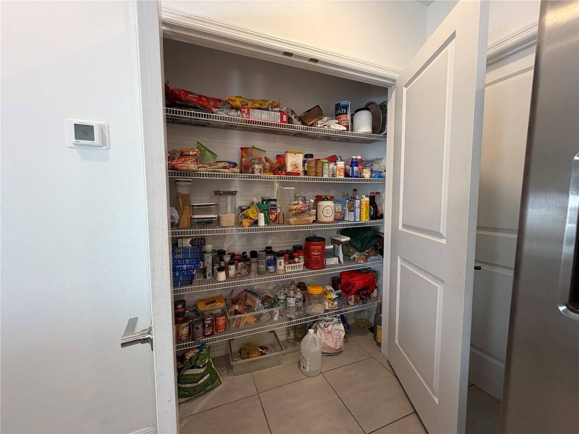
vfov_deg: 85.7
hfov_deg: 102.1
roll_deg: +1.2
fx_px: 234
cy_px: 217
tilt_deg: -3.3
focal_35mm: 14
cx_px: 290
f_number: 2.2
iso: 250
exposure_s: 1/120
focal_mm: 2.22
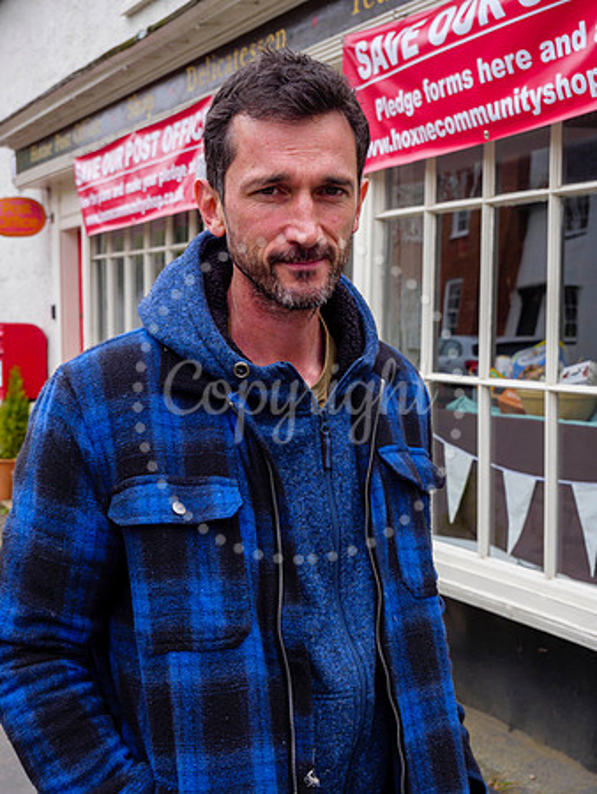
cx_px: 298
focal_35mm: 50
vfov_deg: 38.2
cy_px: 397
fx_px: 1149
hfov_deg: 29.1
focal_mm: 25
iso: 200
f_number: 5.6
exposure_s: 1/200
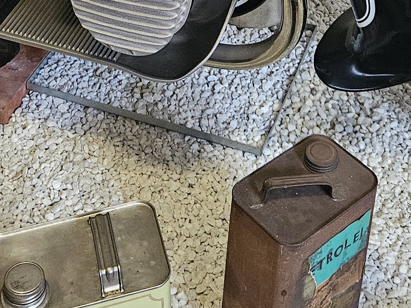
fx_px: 1021
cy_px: -200
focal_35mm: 86
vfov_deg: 15.4
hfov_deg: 22.7
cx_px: 250
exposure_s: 1/50
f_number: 1.8
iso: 500
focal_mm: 5.4
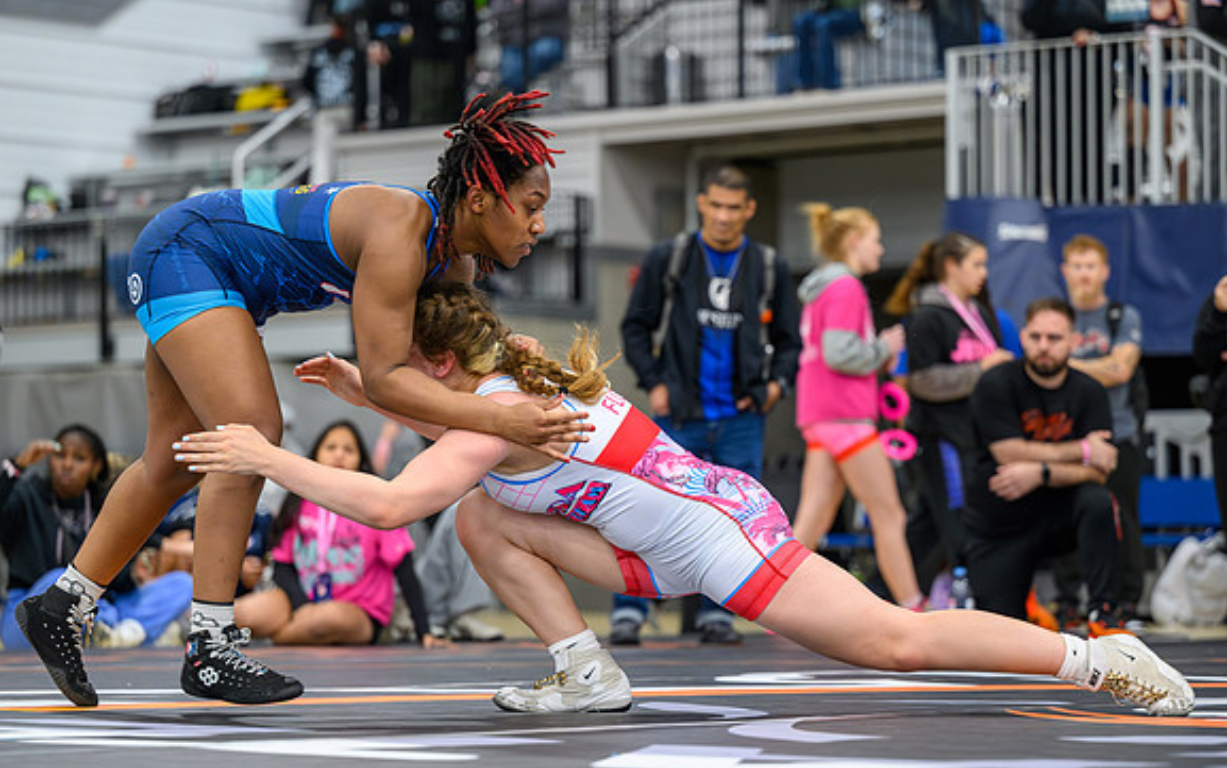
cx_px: 663
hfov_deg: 17.0
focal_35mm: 123
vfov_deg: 10.7
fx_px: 4114
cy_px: 396
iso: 3200
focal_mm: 110
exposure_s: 1/800
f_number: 2.8
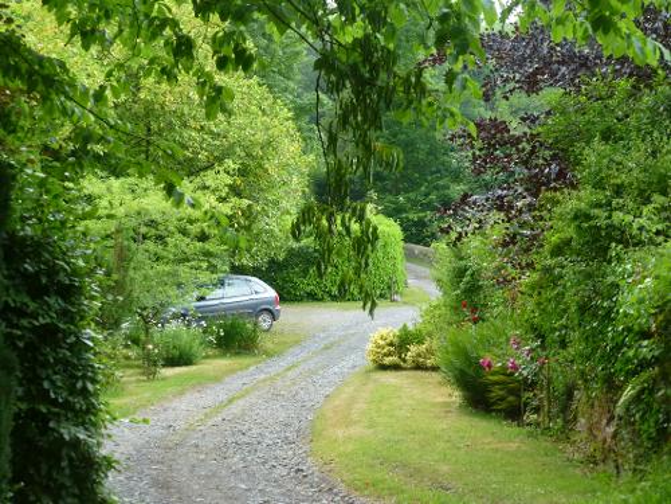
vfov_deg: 18.7
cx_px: 336
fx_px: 1531
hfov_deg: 24.7
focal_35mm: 79
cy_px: 252
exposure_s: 1/60
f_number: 5.1
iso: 200
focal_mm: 14.2
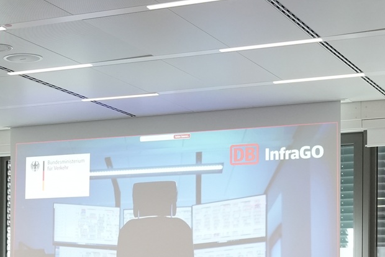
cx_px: 17
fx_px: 1043
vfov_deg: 13.6
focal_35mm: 98
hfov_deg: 20.4
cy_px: 311
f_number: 2.8
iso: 1000
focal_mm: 21
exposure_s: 1/160
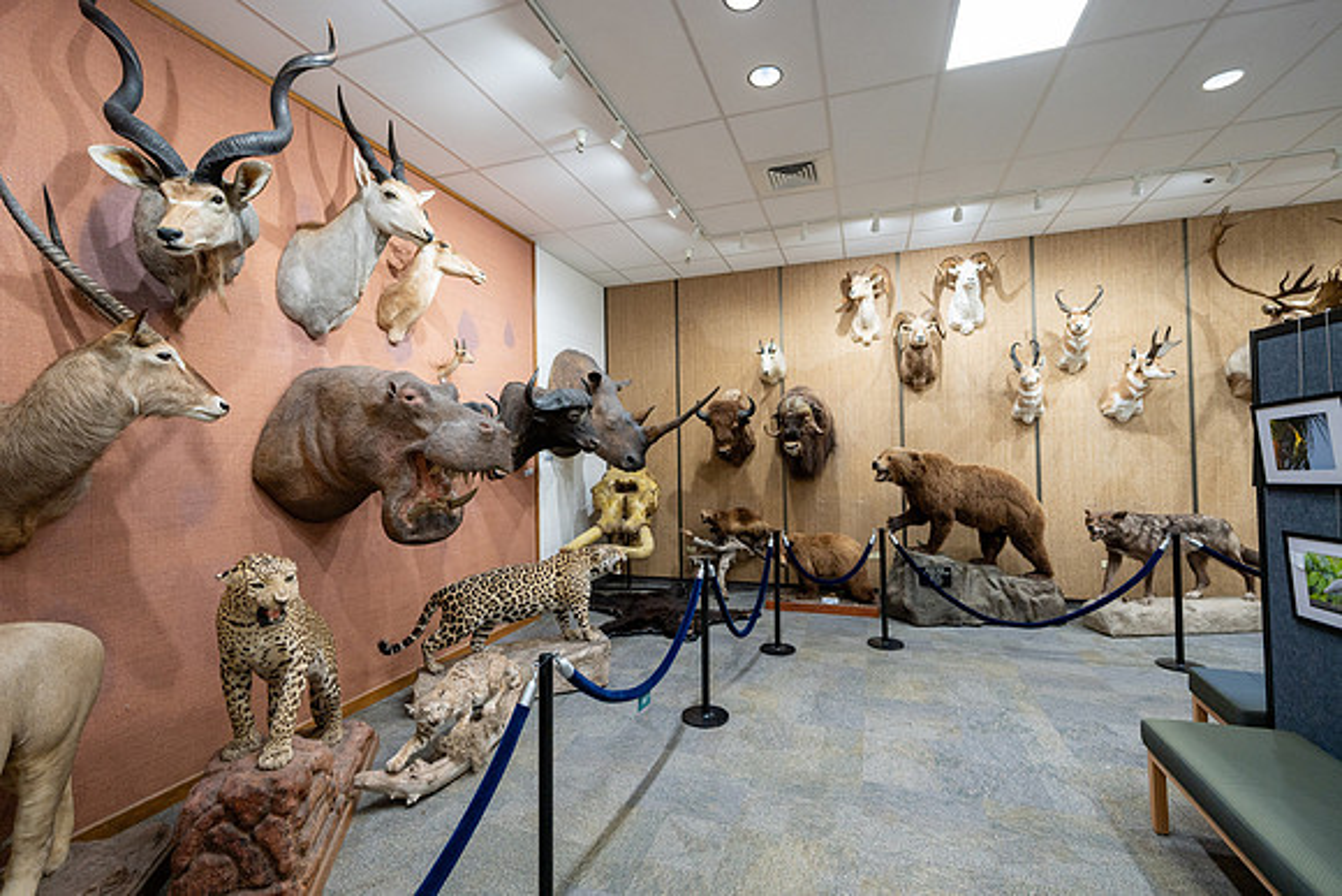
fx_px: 597
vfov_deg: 73.8
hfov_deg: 96.7
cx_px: 671
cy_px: 448
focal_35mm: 16
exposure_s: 1/125
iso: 640
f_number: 4
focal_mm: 16
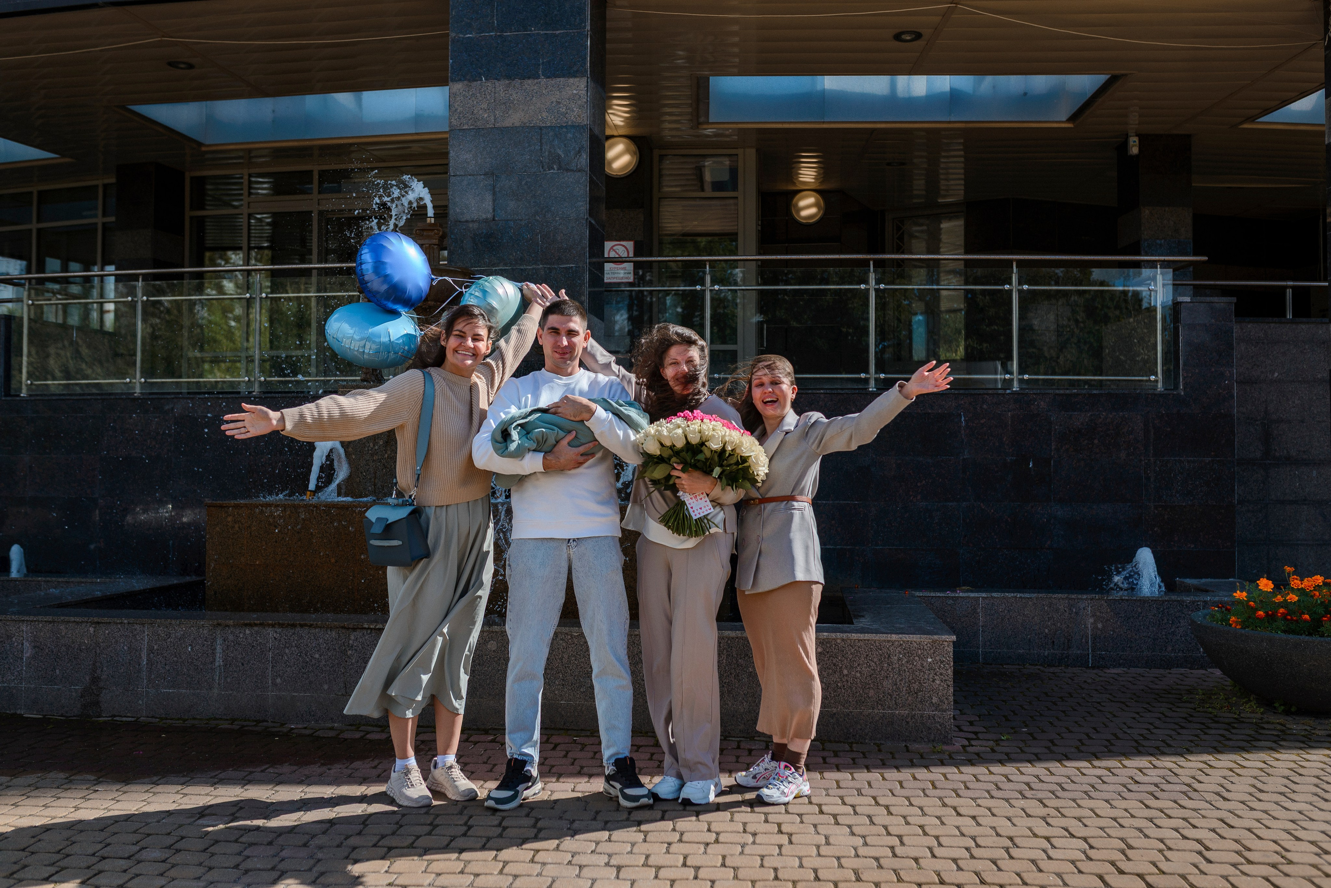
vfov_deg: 37.9
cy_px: 444
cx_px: 666
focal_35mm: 35
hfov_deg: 54.4
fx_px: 1294
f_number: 3.2
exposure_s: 1/2500
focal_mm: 35
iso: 100
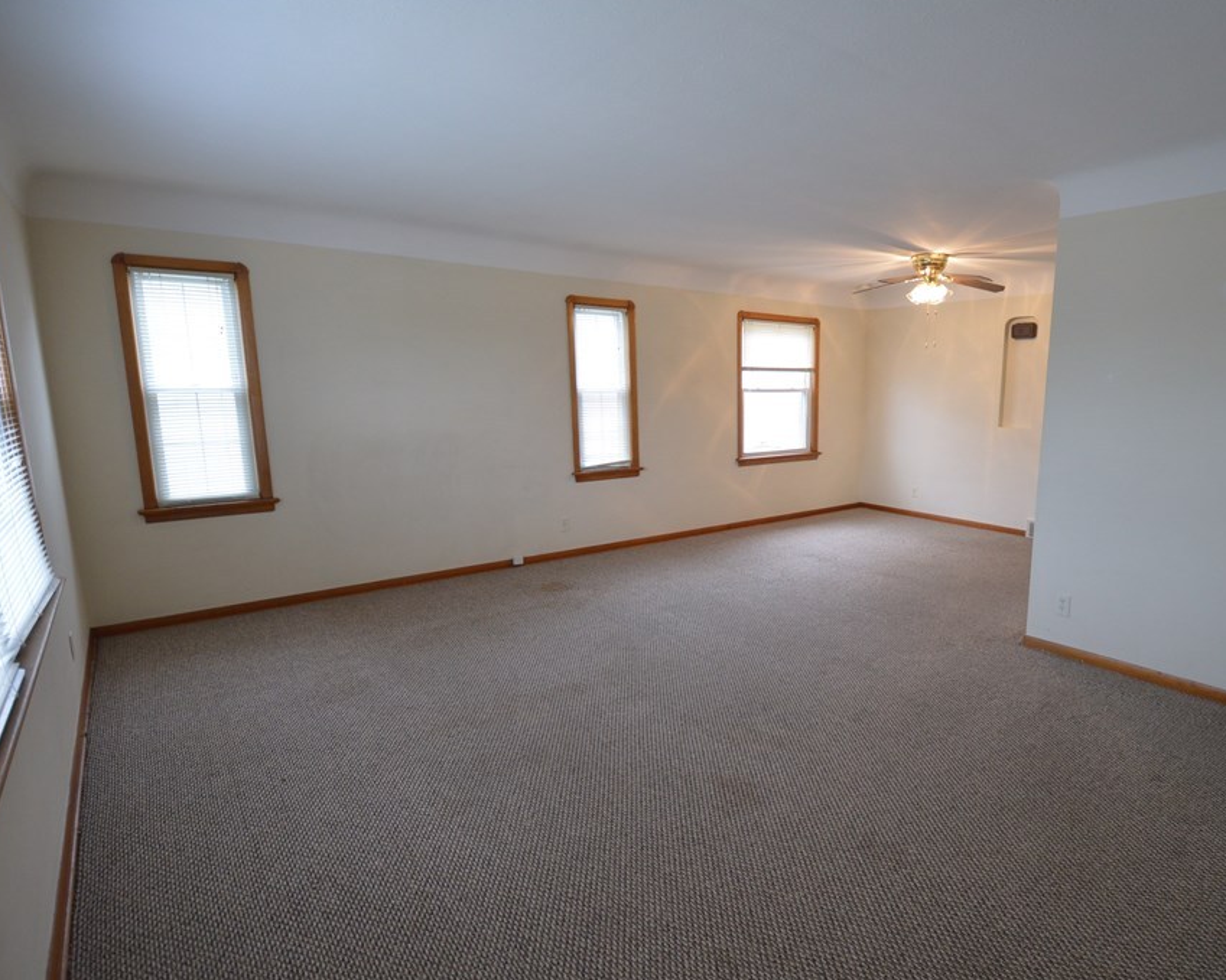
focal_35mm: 18
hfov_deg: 85.1
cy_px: 511
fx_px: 653
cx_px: 749
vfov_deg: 73.8
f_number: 3.5
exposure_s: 1/60
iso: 640
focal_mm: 10
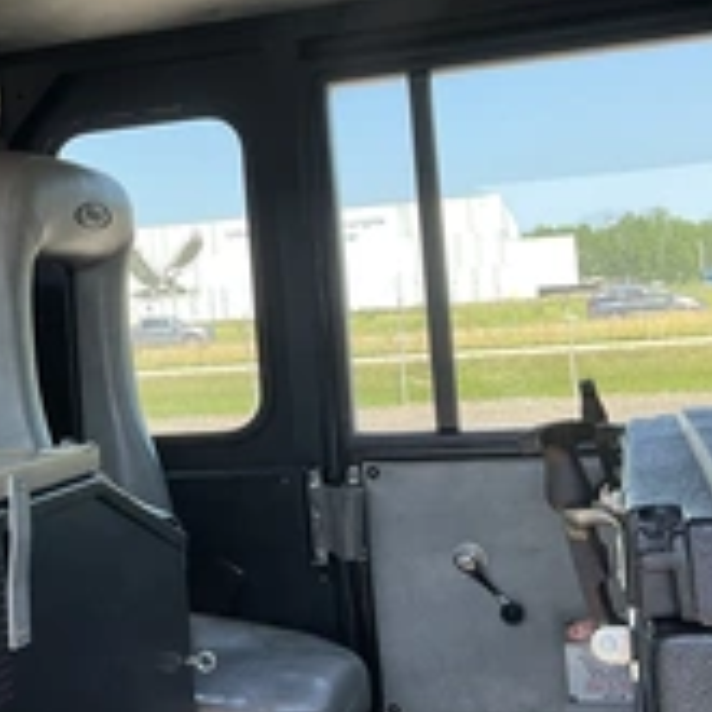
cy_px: 268
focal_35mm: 62
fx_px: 1443
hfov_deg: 27.0
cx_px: 104
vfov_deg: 27.6
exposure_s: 1/167
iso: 20
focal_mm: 3
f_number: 1.8
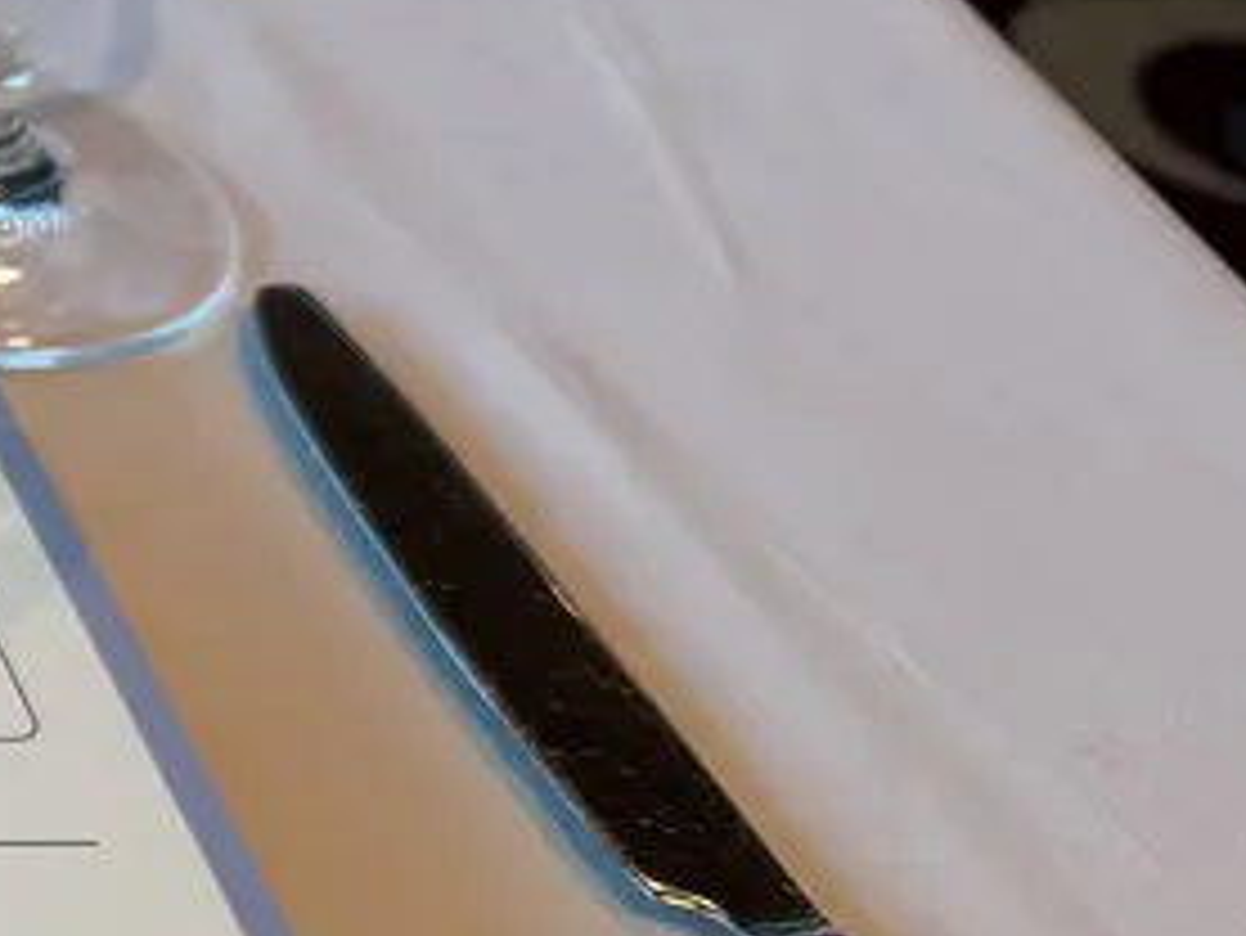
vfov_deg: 14.2
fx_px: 3745
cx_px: -1394
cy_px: 518
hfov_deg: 14.8
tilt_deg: -37.8
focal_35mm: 104
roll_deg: -1.5
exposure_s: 1/121
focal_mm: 6.76
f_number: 1.78
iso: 100
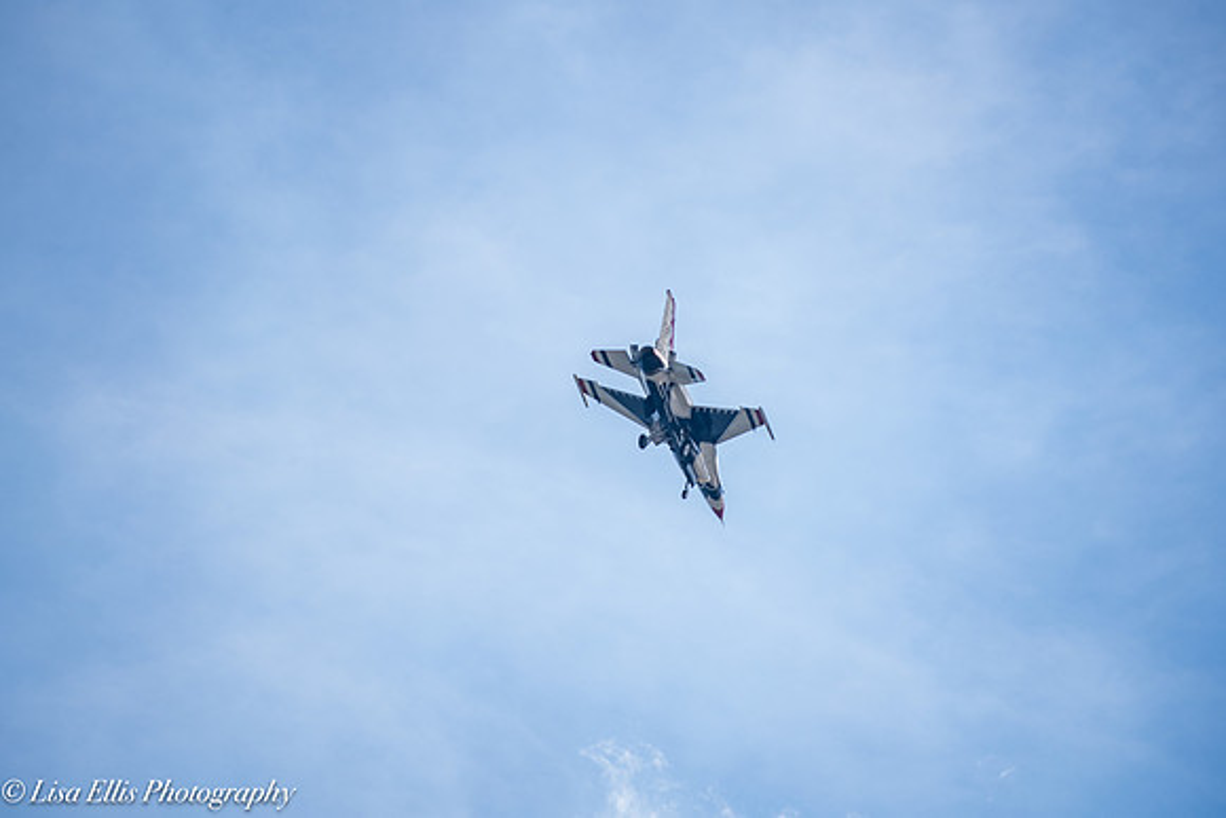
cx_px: 613
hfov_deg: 8.6
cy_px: 409
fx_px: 8175
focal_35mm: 240
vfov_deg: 5.7
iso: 100
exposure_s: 1/1000
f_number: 5
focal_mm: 200
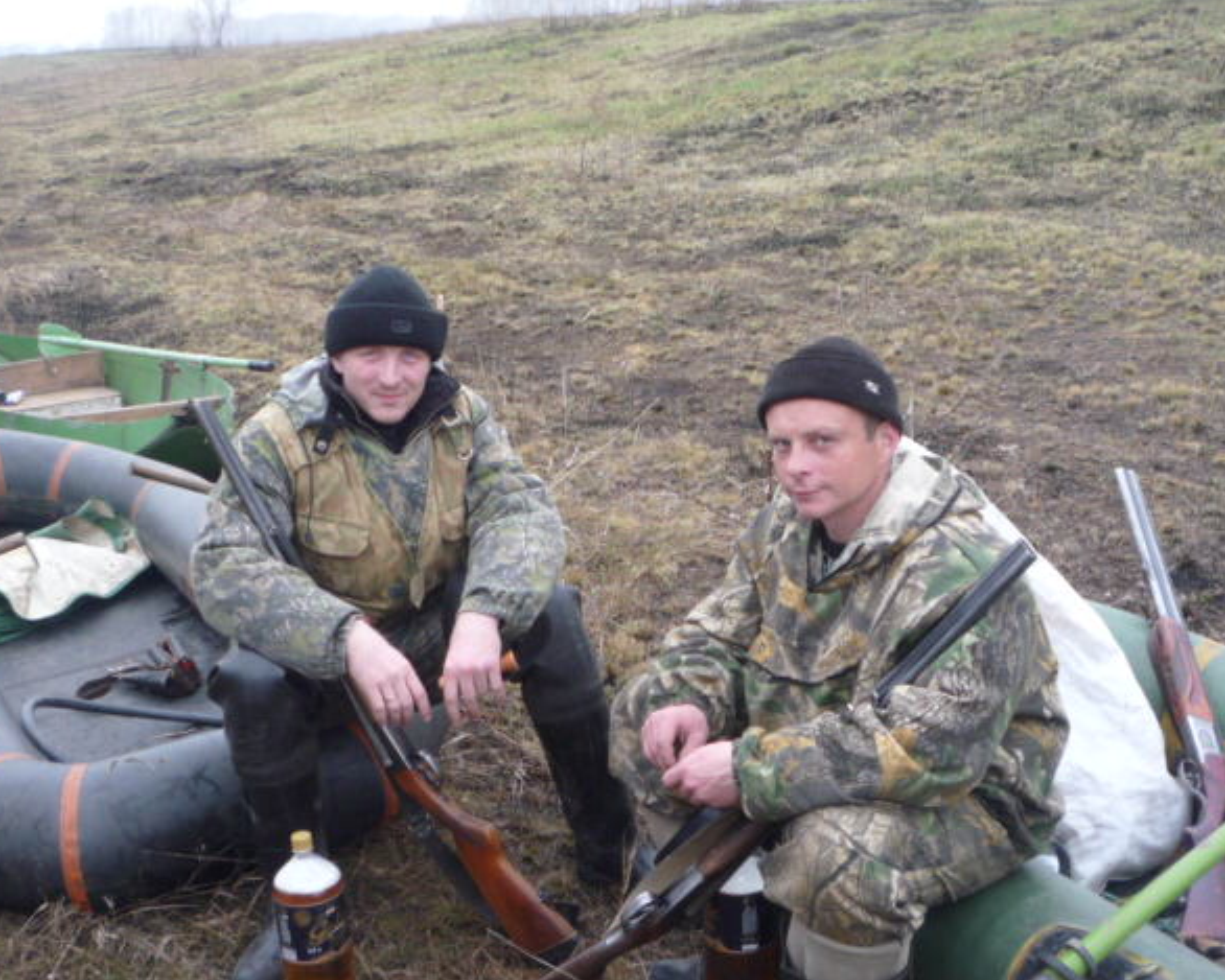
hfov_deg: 38.8
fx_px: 1741
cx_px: 606
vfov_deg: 31.5
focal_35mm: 48
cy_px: 495
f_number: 3.3
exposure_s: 1/50
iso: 100
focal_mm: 5.2
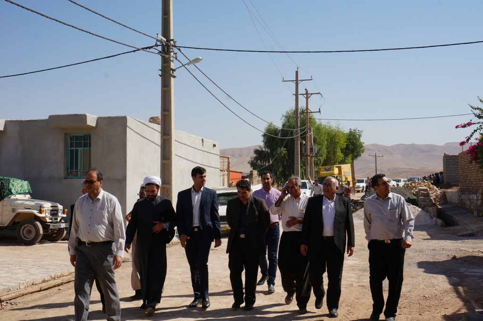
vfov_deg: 29.8
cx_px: 242
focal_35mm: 45
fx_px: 603
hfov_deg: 43.7
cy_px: 160
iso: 160
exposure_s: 1/250
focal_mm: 30
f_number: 13
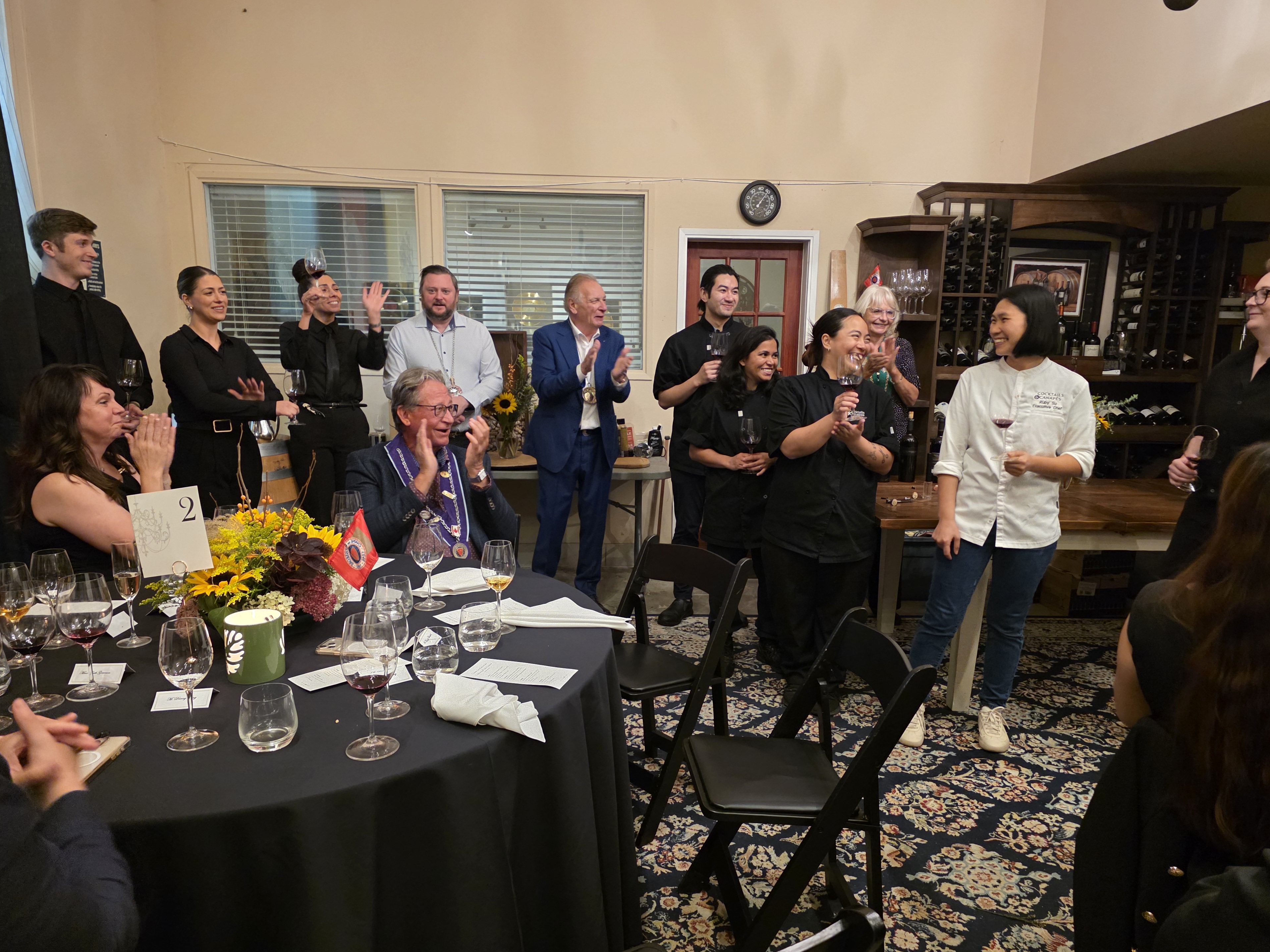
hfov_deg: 71.6
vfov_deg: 56.8
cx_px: 649
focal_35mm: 24
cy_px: 485
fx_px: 881
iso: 1600
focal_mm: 6.3
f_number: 1.7
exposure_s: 1/60
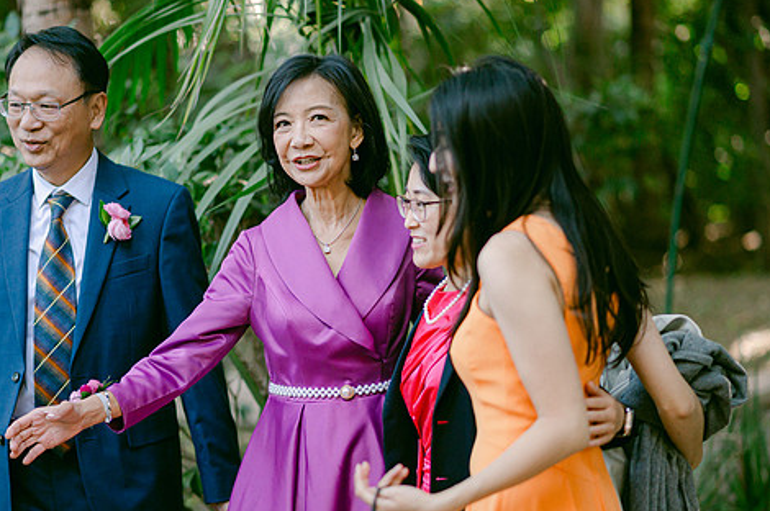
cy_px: 267
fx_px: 2243
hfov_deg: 19.5
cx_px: 351
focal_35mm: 105
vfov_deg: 13.0
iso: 2800
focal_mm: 85
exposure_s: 1/640
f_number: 2
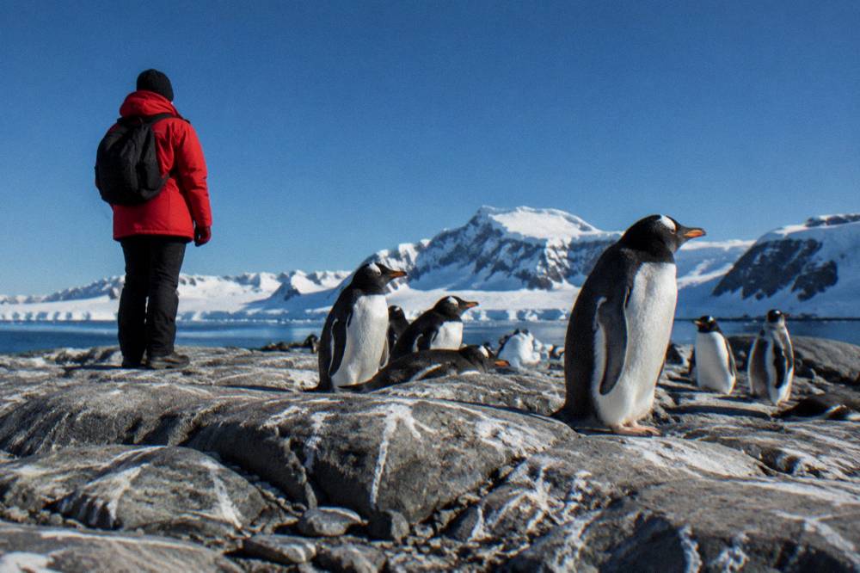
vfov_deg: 37.8
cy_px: 286
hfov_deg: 54.5
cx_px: 430
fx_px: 836
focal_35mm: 35
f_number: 7.1
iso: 320
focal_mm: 35
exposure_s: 1/400
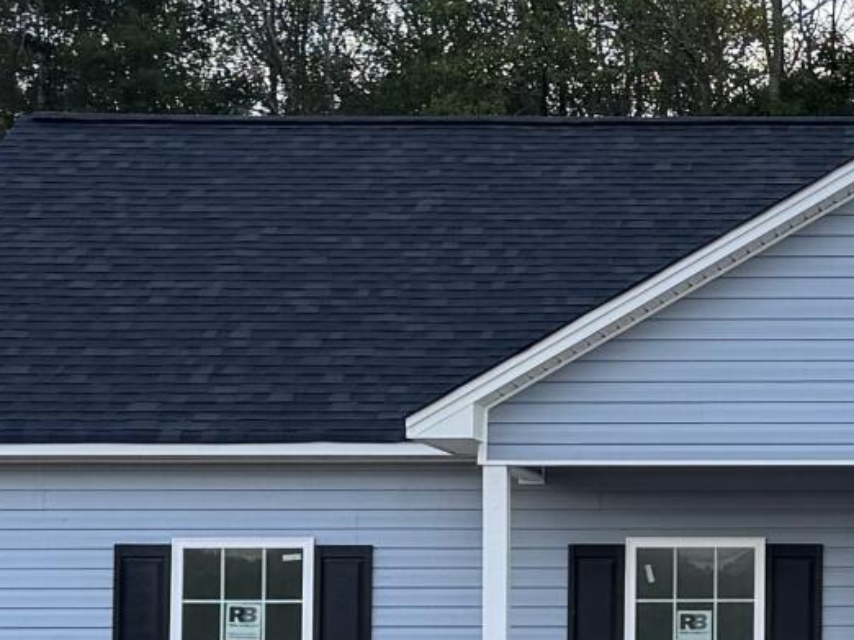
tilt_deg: +2.4
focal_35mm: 138
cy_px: 507
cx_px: 1019
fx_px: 3403
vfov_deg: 10.7
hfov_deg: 13.9
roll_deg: -0.1
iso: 80
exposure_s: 1/289
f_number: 1.78
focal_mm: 6.76
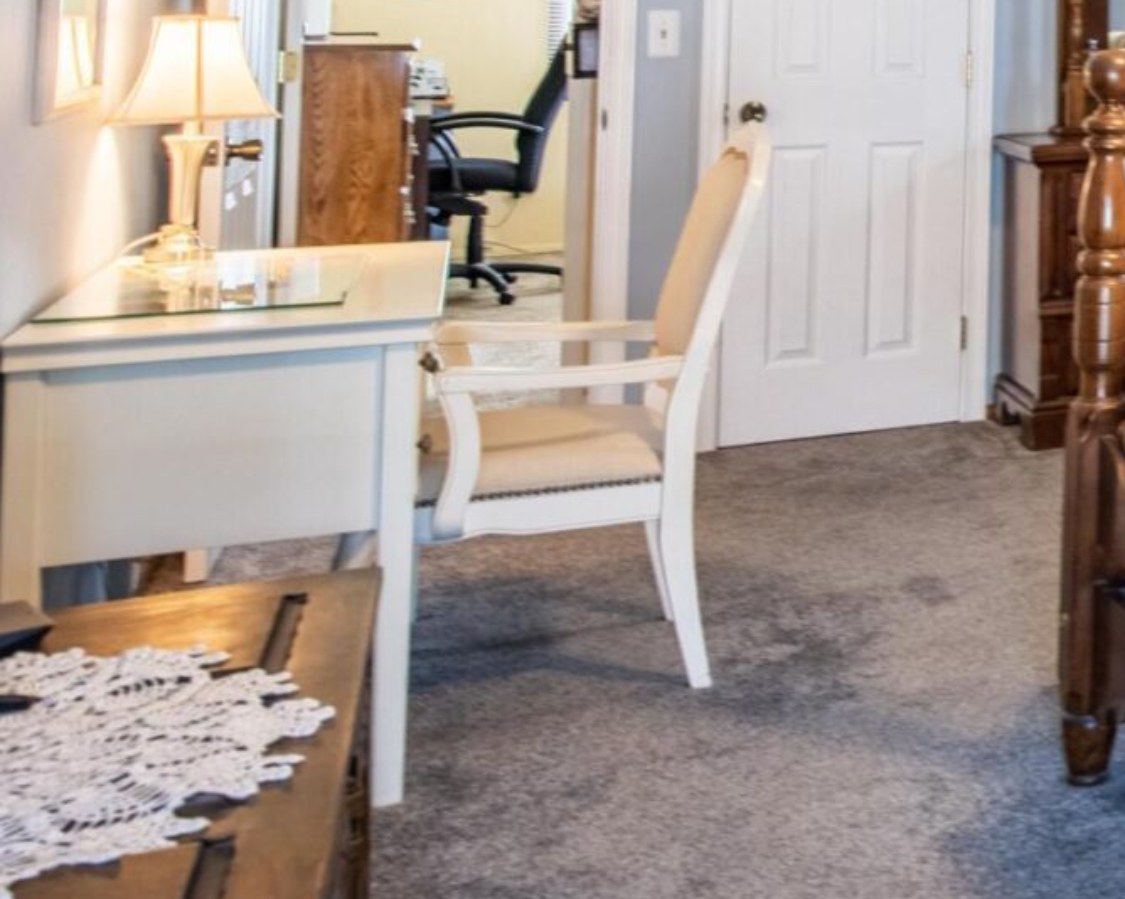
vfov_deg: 25.8
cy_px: -106
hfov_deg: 24.1
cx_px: 1832
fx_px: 1797
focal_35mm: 54
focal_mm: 15
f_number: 7.1
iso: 640
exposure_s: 1/50
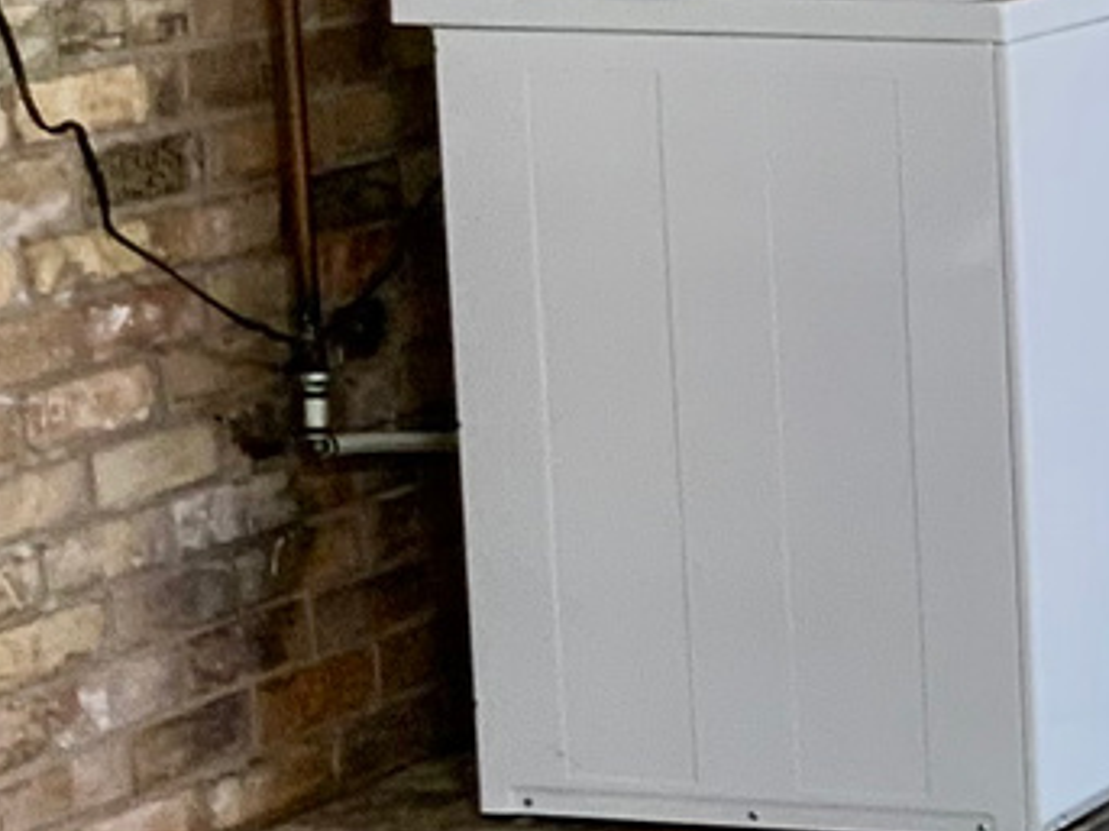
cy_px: 401
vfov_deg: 8.6
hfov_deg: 10.5
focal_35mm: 173
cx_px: 2182
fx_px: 5540
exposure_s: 1/60
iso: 50
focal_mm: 3
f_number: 1.8
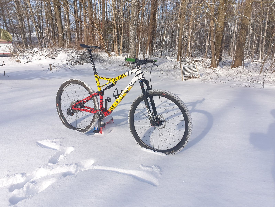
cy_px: 104
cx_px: 138
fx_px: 207
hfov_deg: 67.3
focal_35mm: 26
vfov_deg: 53.1
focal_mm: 4.3
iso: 50
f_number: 2.4
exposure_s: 1/1252
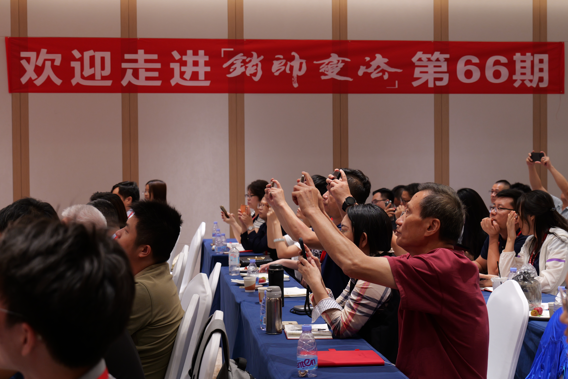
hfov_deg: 33.4
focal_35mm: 60
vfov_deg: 22.6
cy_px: 190
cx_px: 284
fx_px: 947
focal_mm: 60
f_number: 5.6
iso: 1600
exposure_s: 1/60
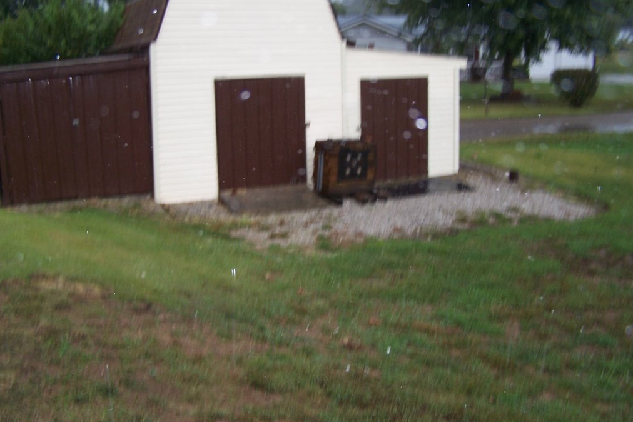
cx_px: 313
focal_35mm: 40
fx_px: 703
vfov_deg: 33.4
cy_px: 201
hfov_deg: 48.5
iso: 80
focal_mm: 6.3
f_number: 2.8
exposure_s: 1/60
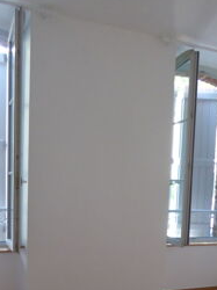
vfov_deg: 44.0
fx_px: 343
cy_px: 224
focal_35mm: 41
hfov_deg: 35.0
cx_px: 122
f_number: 3.3
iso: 400
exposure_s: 1/10
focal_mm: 4.3
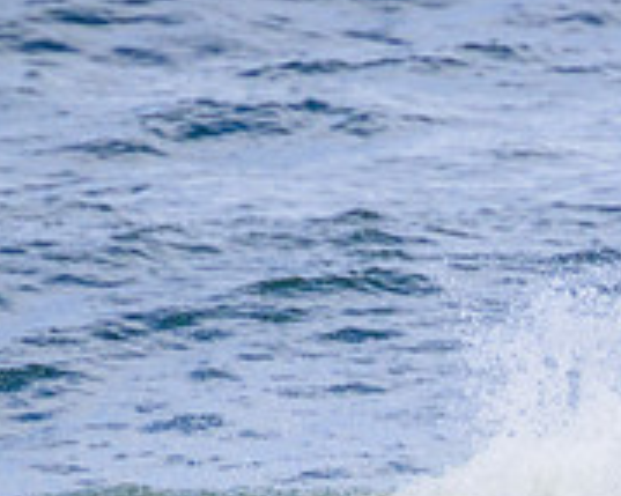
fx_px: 44747
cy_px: 609
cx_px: 947
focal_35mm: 2436
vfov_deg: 0.6
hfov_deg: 0.8
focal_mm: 800
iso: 1250
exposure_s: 1/2000
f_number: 11
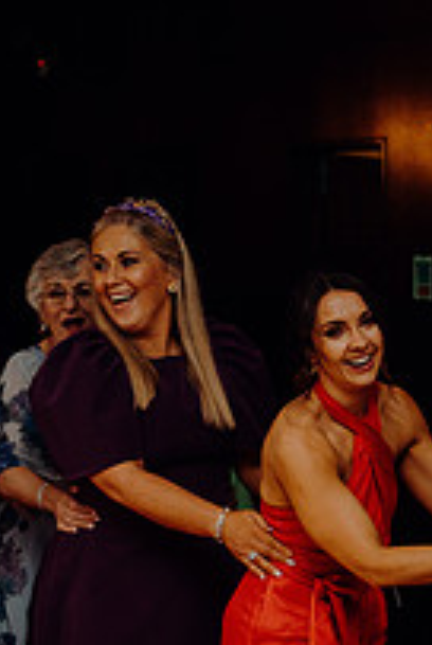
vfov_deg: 20.7
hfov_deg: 13.9
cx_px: 470
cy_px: 529
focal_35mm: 97
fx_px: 1740
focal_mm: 34
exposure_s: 1/160
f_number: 2.8
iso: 1250
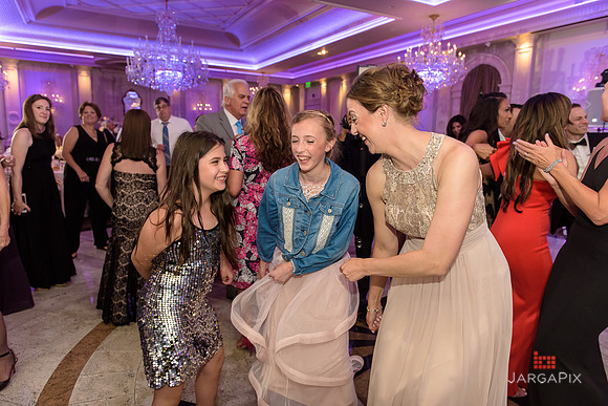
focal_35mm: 24
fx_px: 405
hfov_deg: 73.7
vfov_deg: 53.2
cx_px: 304
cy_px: 203
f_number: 3.2
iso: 1600
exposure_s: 1/125
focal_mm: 24
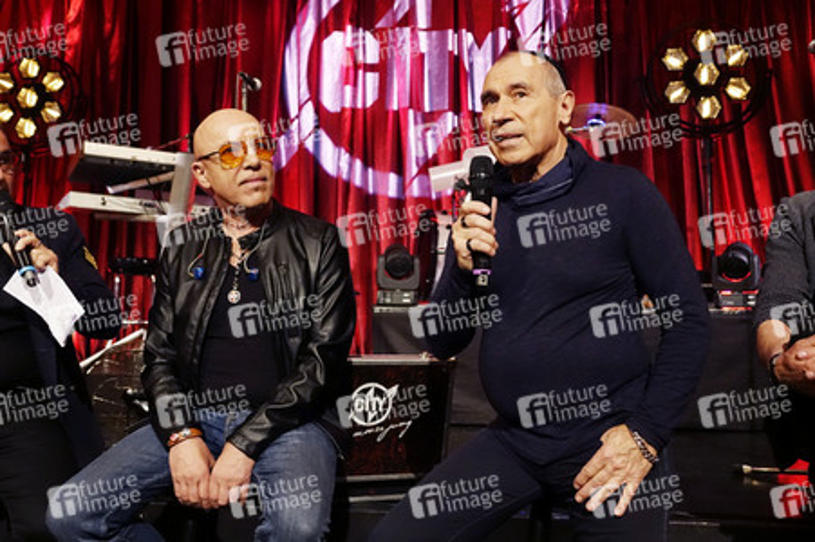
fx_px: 769
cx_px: 408
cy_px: 271
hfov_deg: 55.8
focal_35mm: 34
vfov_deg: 38.8
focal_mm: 12.56
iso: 1250
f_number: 2.8
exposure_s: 1/125
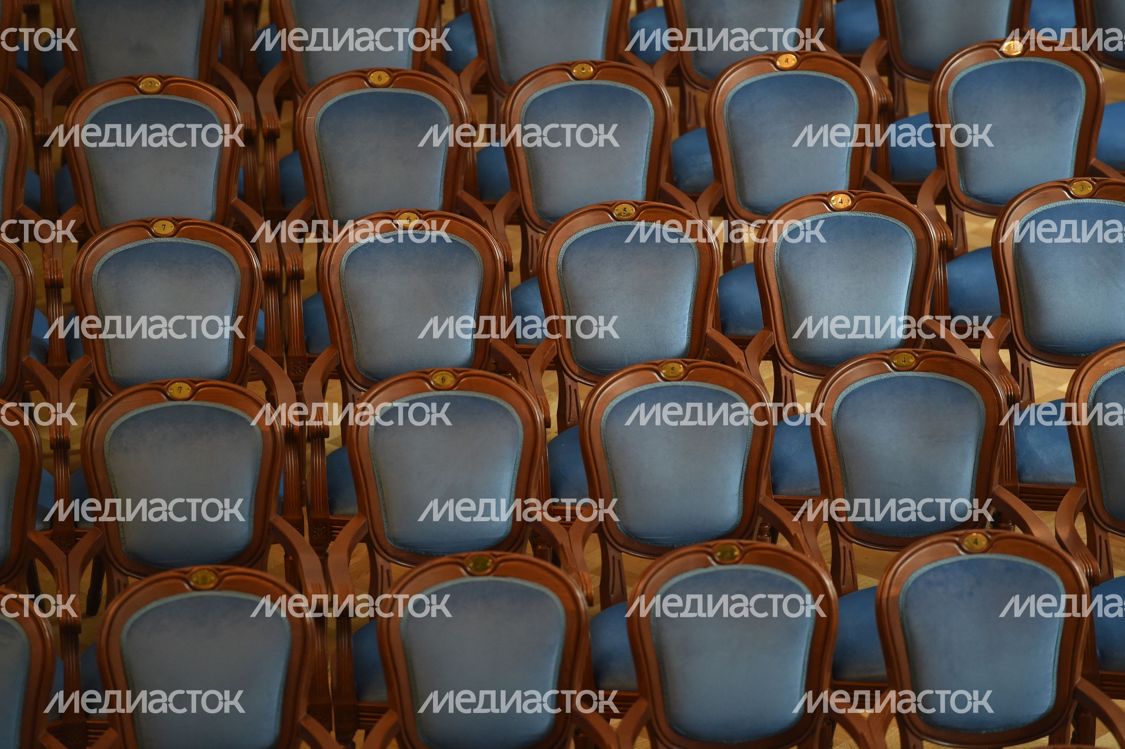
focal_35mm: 200
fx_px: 6247
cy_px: 374
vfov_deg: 6.9
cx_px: 562
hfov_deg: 10.3
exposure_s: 1/250
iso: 2500
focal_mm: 200
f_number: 3.5
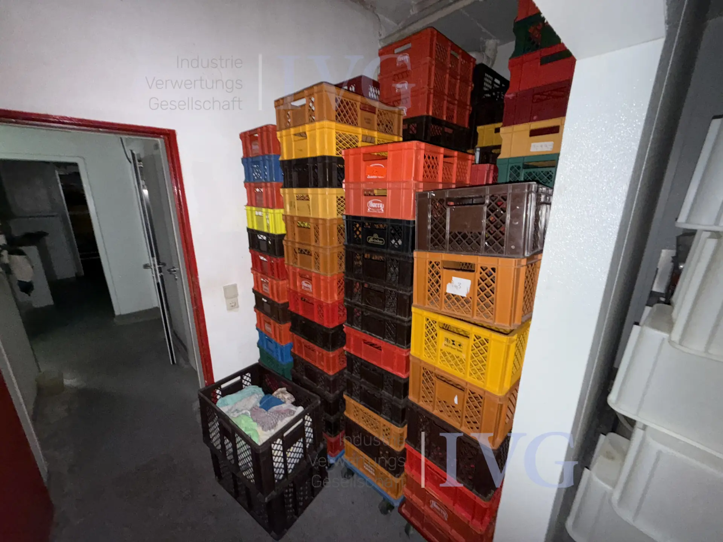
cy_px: 271
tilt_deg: -15.7
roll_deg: -0.3
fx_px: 292
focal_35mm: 14
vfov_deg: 85.7
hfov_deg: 102.1
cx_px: 362
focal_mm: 2.22
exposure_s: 1/16
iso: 320
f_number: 2.2
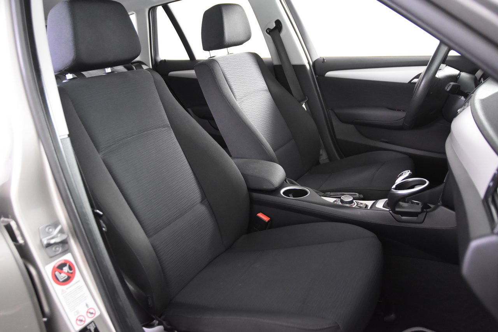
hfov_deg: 61.9
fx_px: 415
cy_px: 166
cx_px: 249
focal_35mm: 30
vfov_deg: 43.6
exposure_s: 1/30
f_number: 2.8
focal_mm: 20
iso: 2800
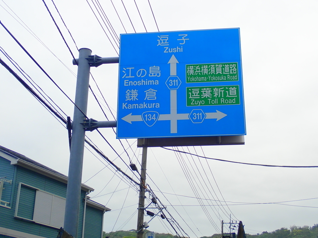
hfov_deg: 38.9
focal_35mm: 49
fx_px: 450
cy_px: 119
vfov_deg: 29.7
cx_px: 159
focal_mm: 8.99
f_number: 4.5
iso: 100
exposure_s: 1/125
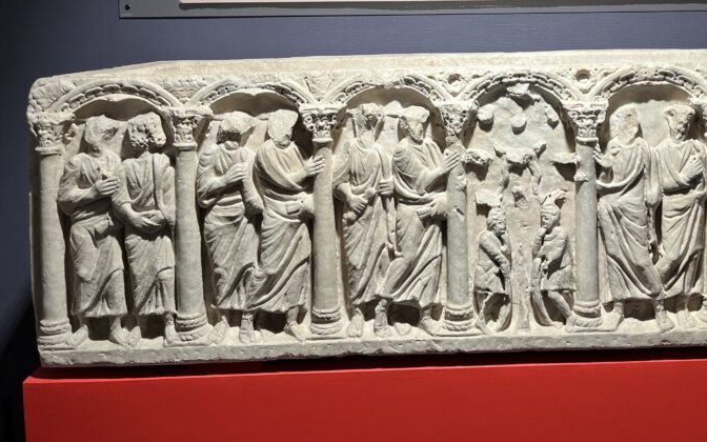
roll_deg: +1.1
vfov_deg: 29.5
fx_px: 809
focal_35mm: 42
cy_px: 58
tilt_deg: -2.9
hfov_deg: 46.4
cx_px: 478
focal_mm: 5.1
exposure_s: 1/100
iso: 80
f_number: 1.6
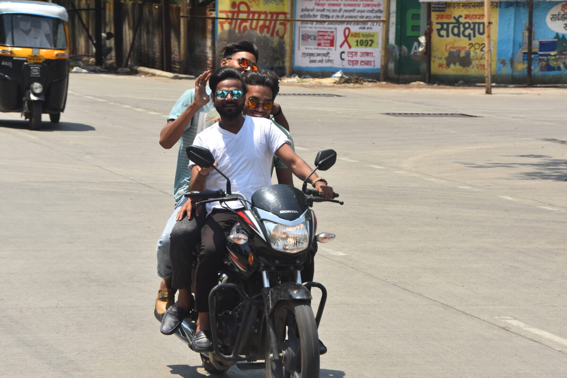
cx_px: 284
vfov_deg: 10.2
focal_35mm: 135
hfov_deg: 15.2
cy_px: 189
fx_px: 2126
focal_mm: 90
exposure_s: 1/320
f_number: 10
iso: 200
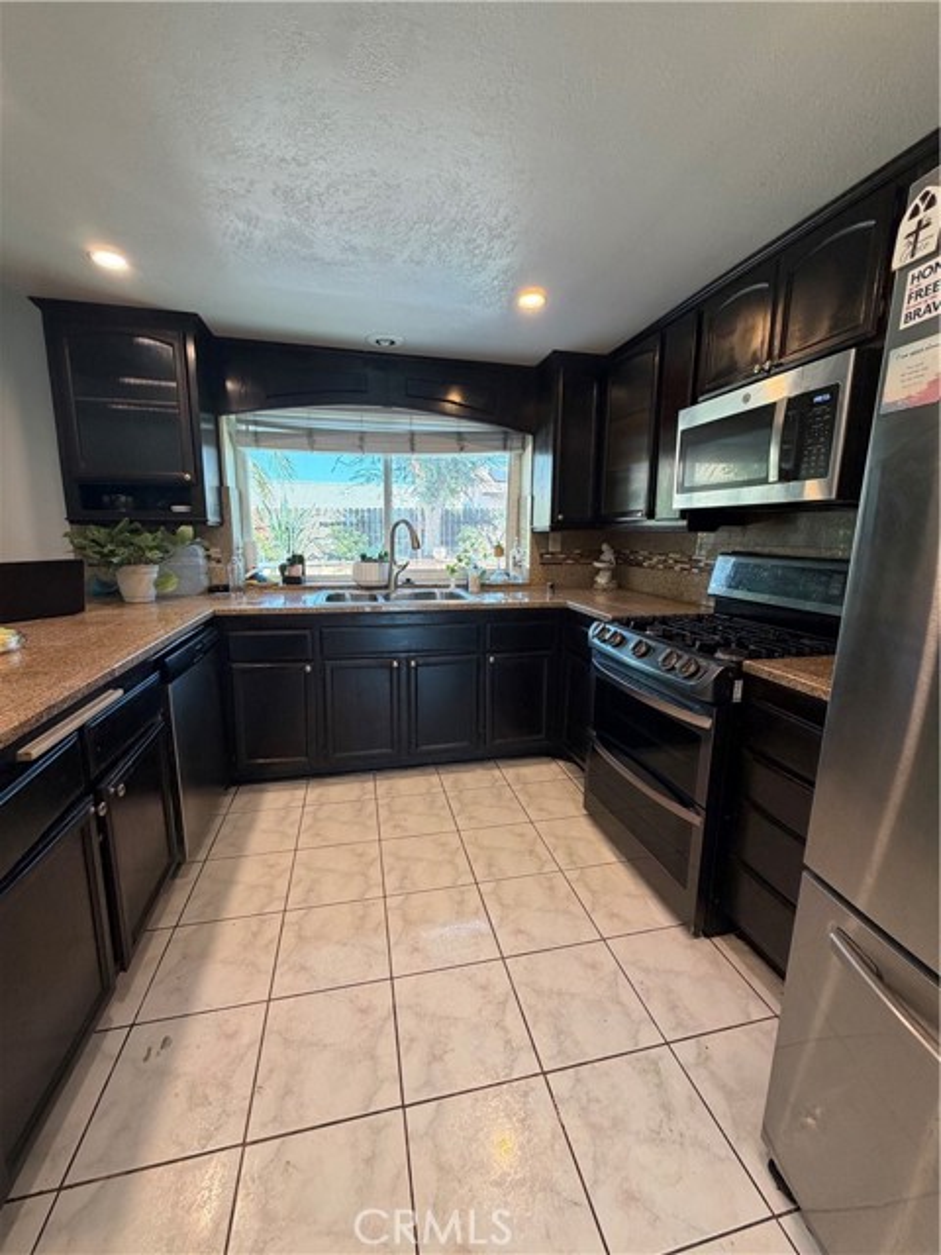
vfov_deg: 102.1
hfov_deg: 85.7
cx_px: 470
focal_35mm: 14
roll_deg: -2.2
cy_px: 628
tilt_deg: -11.3
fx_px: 507
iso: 200
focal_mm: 2.22
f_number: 2.2
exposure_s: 1/60
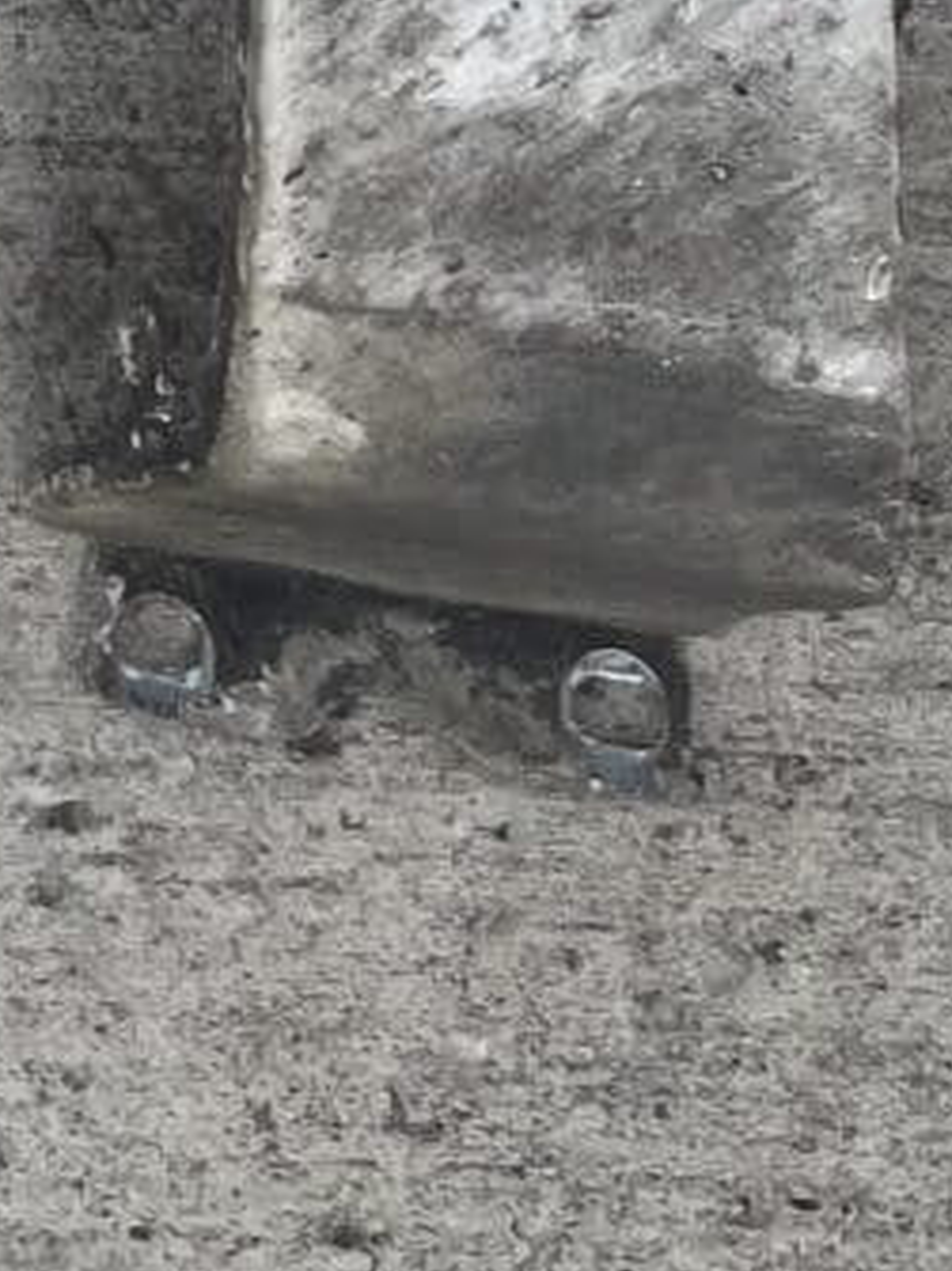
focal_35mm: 159
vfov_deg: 10.7
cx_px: -1089
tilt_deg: -77.2
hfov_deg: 8.7
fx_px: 5834
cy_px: -1738
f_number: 1.6
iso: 50
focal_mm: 5.1
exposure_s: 1/2463
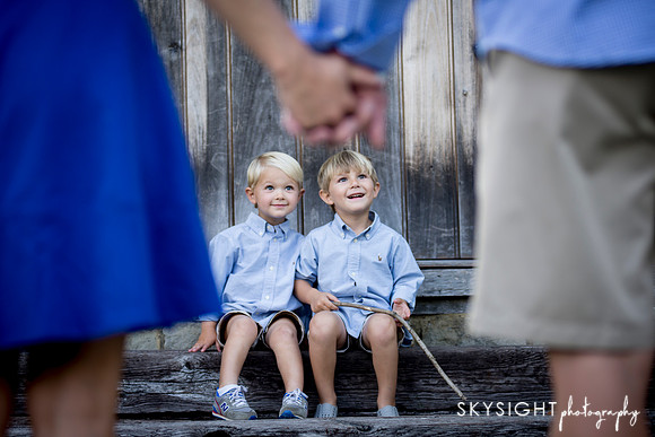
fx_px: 1565
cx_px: 328
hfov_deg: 23.6
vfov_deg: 15.9
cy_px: 218
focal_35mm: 86
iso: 400
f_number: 2.8
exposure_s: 1/320
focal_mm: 86
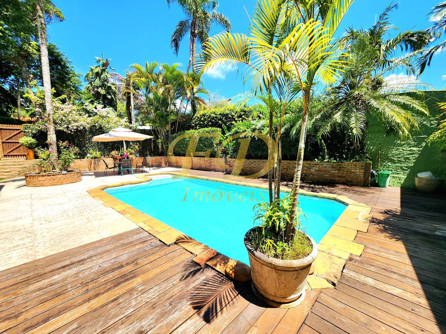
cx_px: 223
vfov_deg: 89.9
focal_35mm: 13
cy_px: 167
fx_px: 167
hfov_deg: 106.2
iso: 50
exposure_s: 1/1111
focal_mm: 2.2
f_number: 2.2
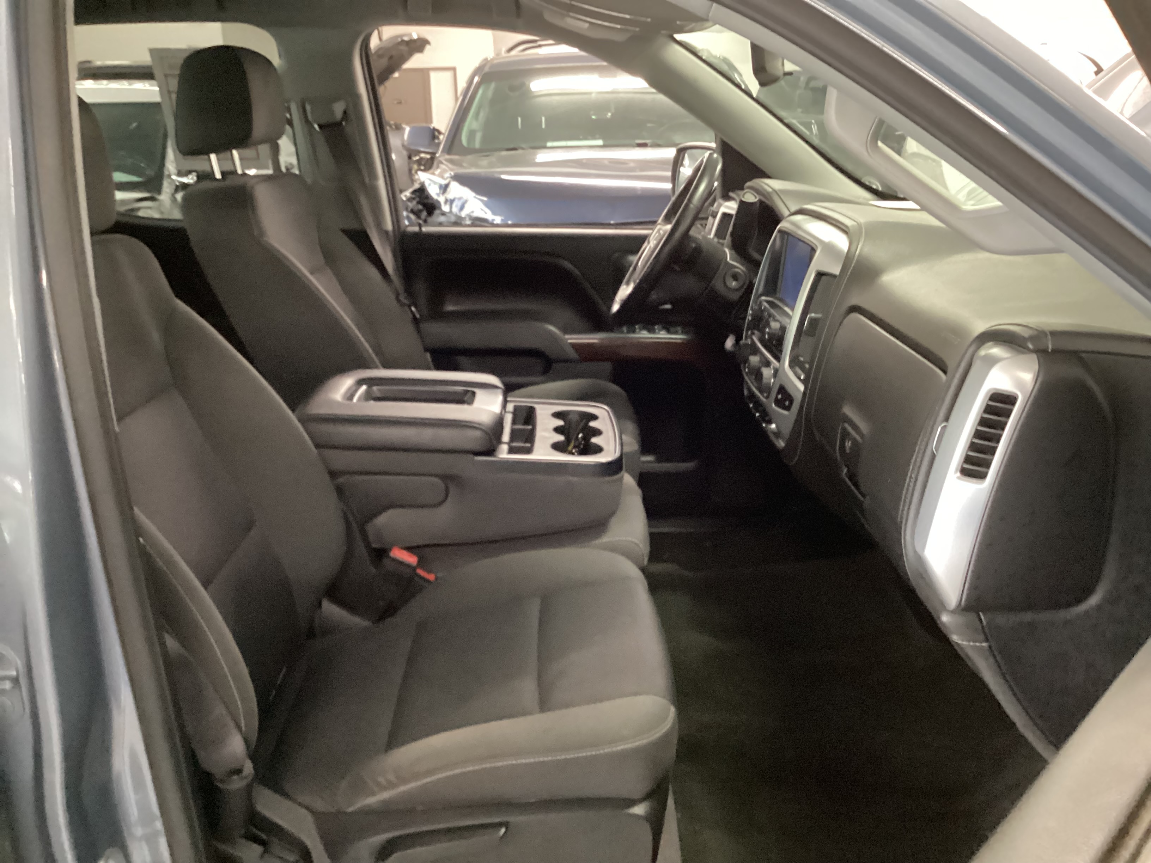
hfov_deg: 58.4
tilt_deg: -19.1
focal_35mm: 31
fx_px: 1031
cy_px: 432
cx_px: 576
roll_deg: +1.0
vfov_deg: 45.4
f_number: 2.4
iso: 640
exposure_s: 1/25
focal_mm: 3.3
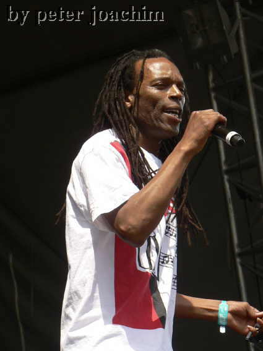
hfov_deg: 9.7
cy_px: 176
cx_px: 132
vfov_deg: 12.9
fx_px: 1551
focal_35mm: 153
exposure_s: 1/320
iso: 64
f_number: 4.5
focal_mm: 26.2
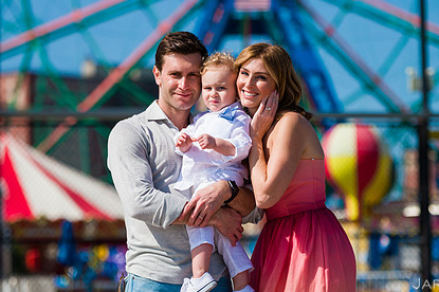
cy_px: 108
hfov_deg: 12.7
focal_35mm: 162
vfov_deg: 8.5
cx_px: 207
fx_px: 1974
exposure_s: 1/6400
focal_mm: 116
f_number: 3.2
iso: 200
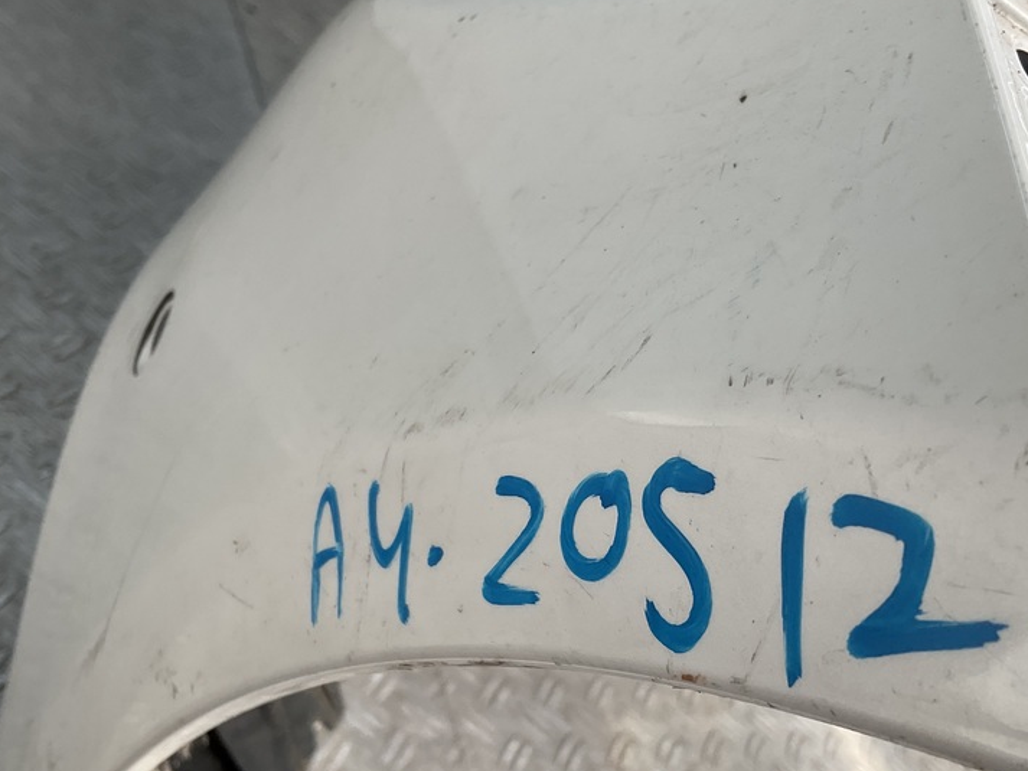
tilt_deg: -33.8
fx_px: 1218
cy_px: 460
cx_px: 578
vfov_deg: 35.0
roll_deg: -42.3
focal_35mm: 41
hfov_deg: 45.7
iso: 16
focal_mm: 3
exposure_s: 1/348
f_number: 1.8
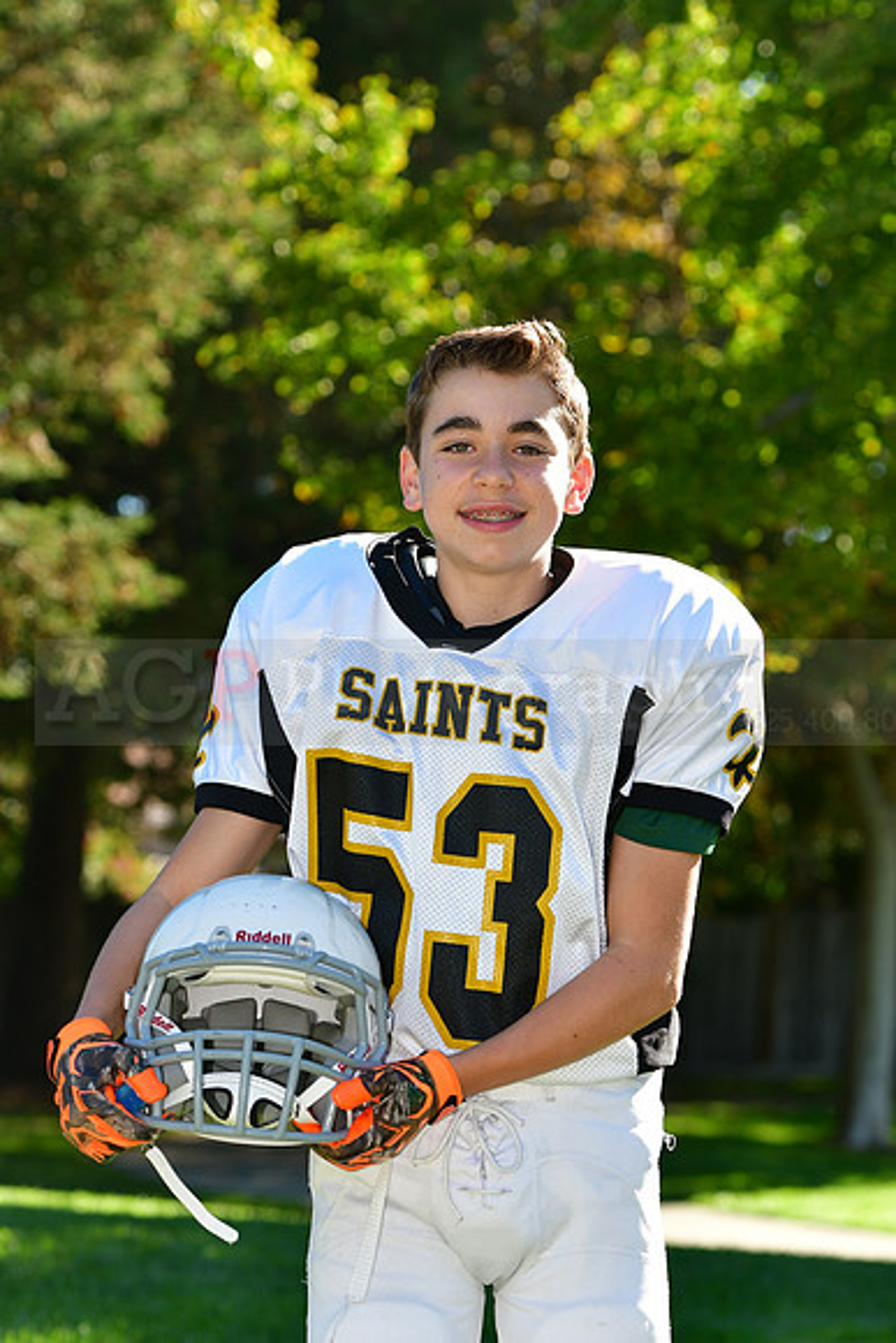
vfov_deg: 14.9
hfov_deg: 9.9
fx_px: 5149
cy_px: 672
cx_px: 448
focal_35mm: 138
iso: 400
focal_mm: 92
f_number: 4.5
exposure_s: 1/1000
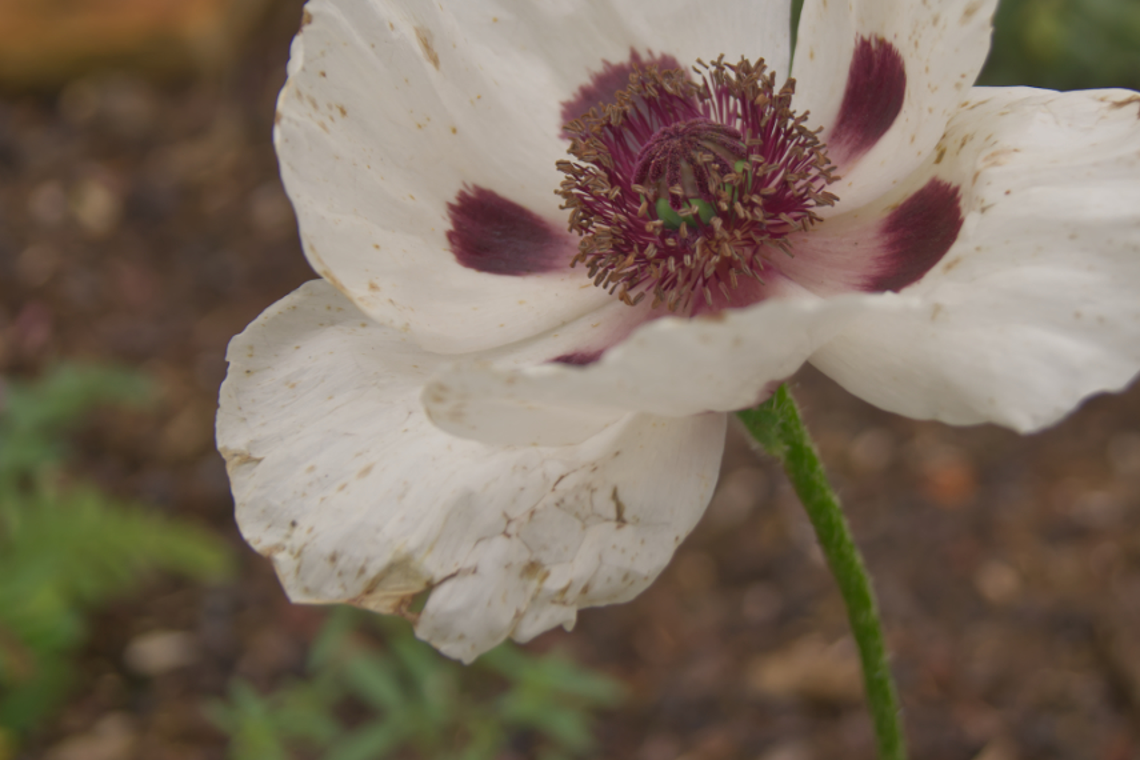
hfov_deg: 21.5
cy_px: 249
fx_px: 2999
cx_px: 697
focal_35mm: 95
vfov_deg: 14.4
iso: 100
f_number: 5.6
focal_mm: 45
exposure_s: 1/320
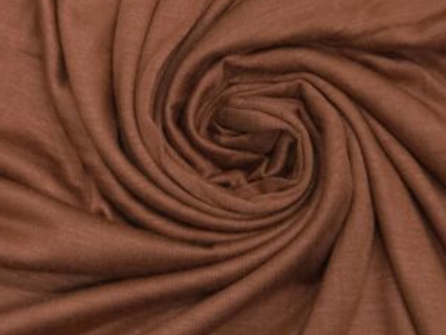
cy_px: 110
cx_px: 248
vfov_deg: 12.4
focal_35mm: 119
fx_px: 1534
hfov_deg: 16.5
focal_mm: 7.9
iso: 250
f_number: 2.4
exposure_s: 1/50
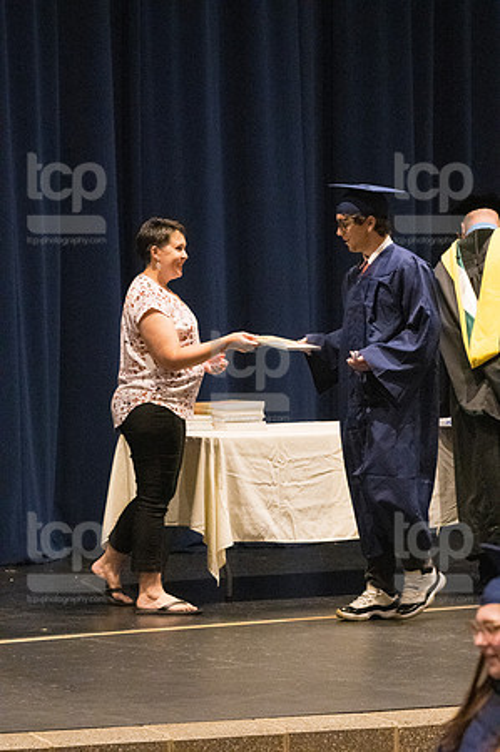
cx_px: 250
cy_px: 376
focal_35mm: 183
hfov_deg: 7.5
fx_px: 3821
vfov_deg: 11.2
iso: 8000
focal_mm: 122
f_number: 4.5
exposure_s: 1/250
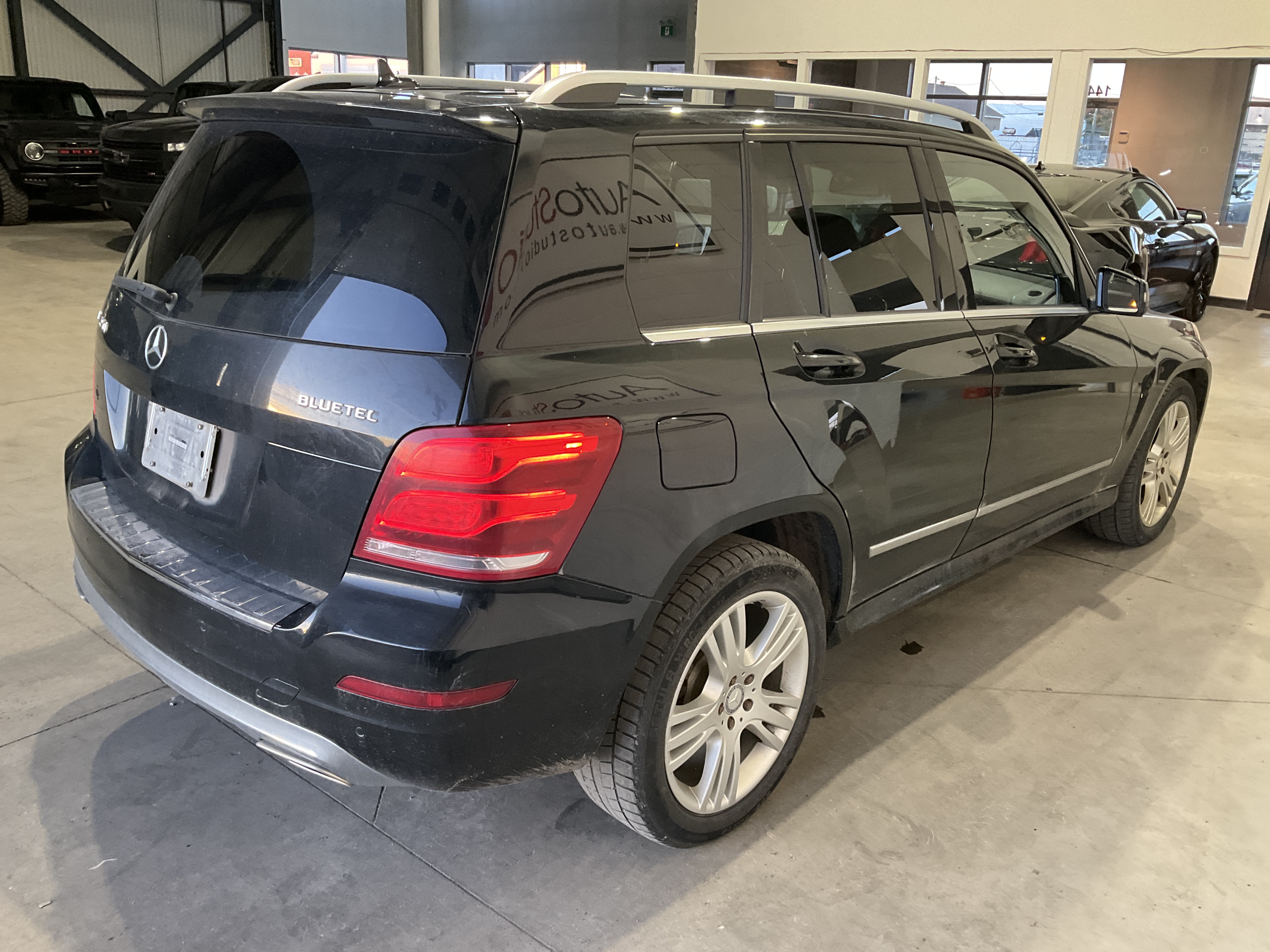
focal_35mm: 29
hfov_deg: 61.7
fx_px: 1064
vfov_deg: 48.2
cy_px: 476
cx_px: 635
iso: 160
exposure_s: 1/60
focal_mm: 3
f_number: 1.8
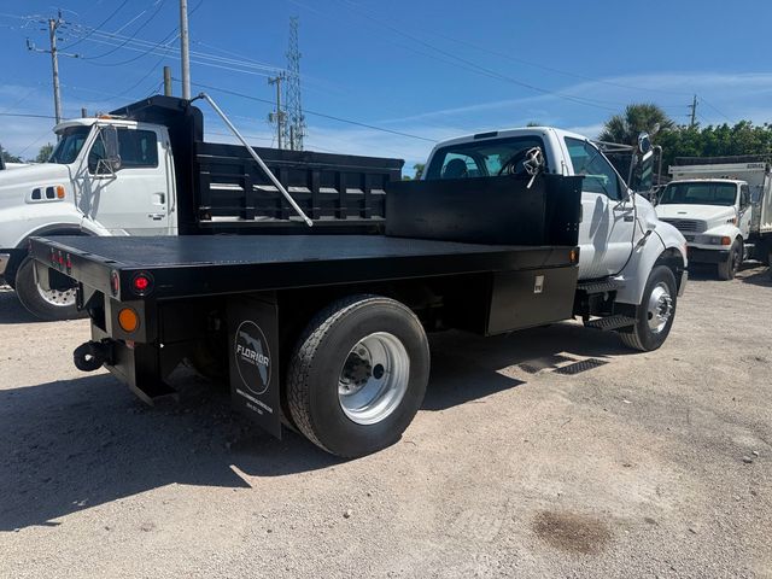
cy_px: 290
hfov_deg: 71.6
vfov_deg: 56.8
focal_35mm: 24
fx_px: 535
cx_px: 386
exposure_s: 1/6173
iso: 80
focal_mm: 6.76
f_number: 1.78
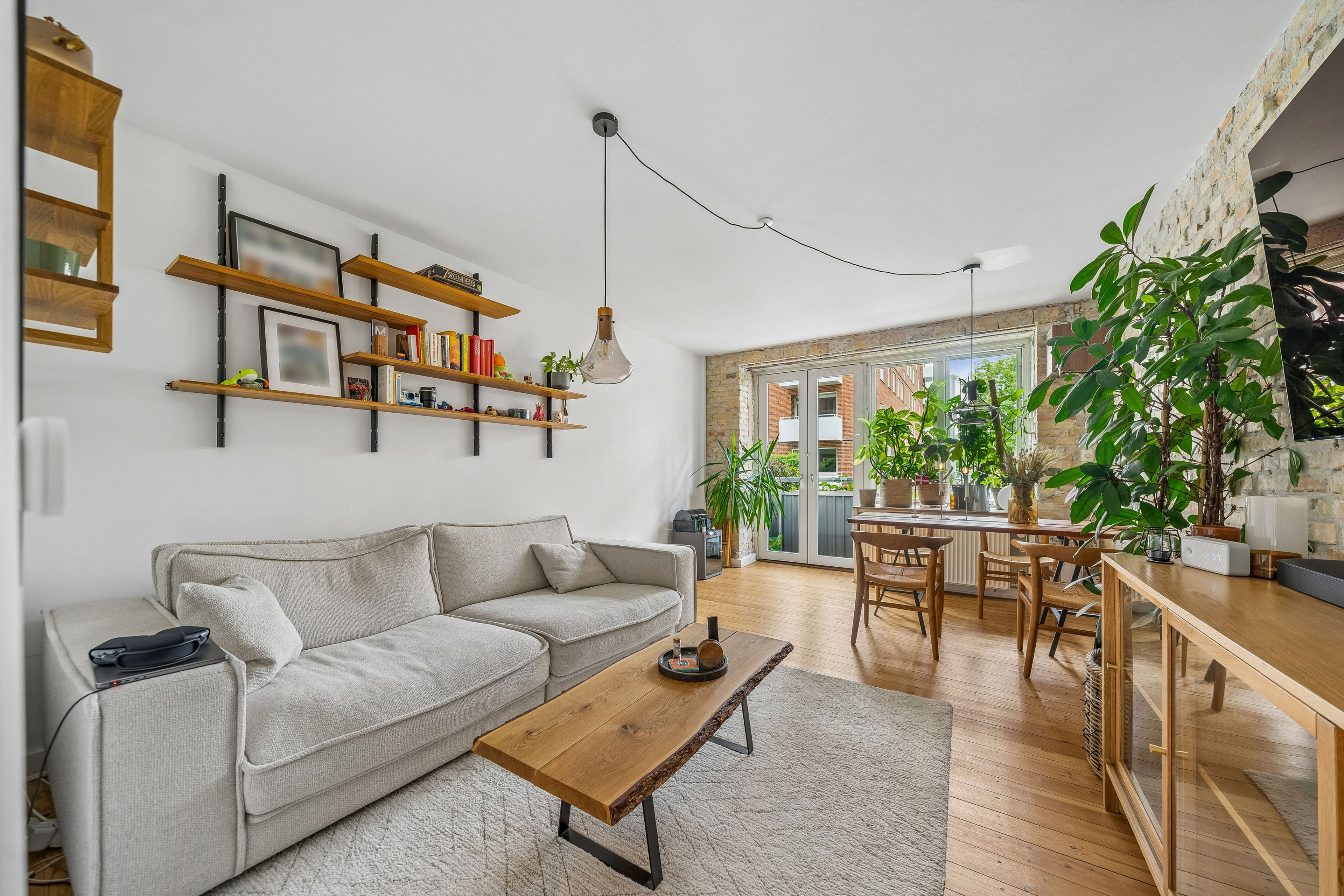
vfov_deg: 90.0
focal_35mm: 12
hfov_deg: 112.6
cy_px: 448
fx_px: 448
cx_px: 672
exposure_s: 1/4
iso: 320
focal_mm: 12
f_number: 5.6
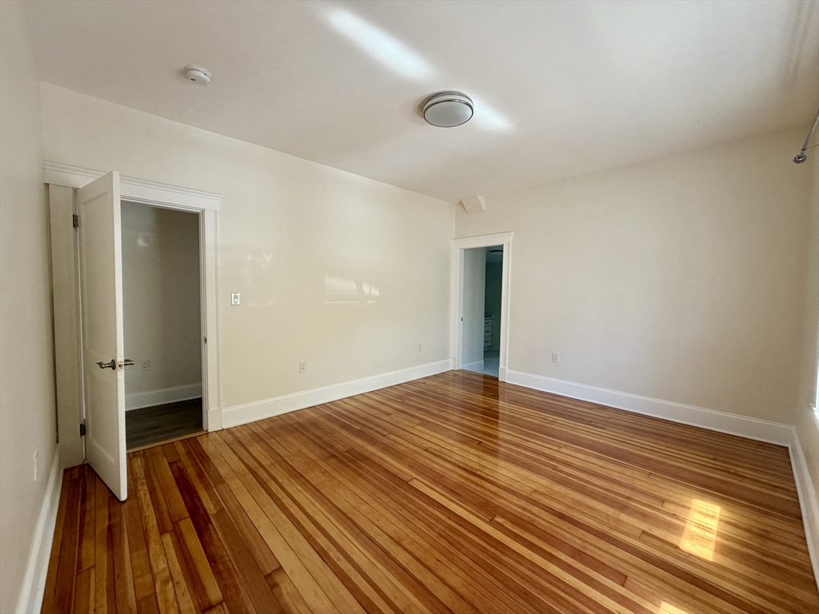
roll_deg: -0.6
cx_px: 410
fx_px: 331
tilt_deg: -2.5
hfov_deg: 102.1
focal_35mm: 14
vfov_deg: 85.7
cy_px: 307
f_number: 2.2
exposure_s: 1/121
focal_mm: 2.22
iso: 160
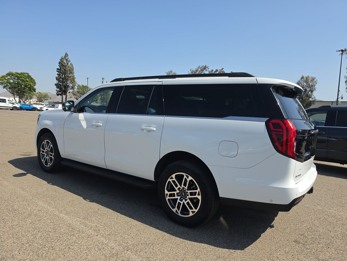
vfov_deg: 58.9
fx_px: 231
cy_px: 130
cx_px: 174
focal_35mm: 23
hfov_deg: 73.9
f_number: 1.4
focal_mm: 6.5
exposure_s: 1/754
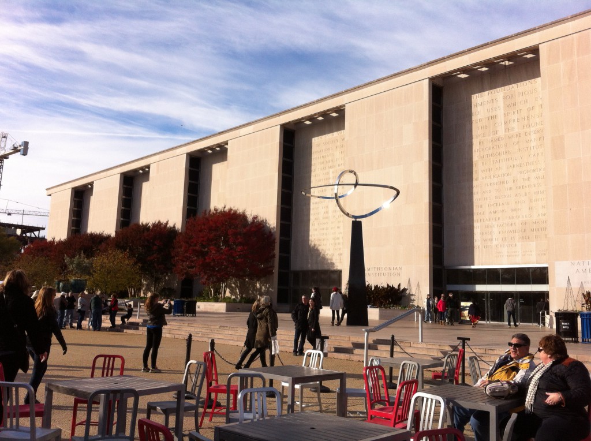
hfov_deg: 52.7
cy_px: 220
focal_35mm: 35
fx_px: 596
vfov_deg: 40.6
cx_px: 296
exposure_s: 1/1588
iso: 80
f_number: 2.8
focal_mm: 3.85
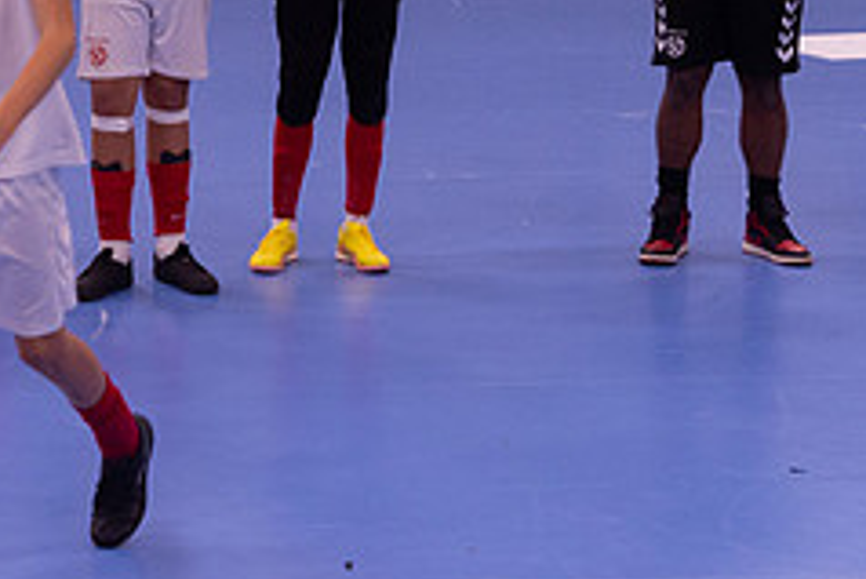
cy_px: 113
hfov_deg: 17.7
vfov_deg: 12.2
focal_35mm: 112
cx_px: -36
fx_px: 2696
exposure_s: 1/320
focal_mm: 46
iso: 2000
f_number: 3.2
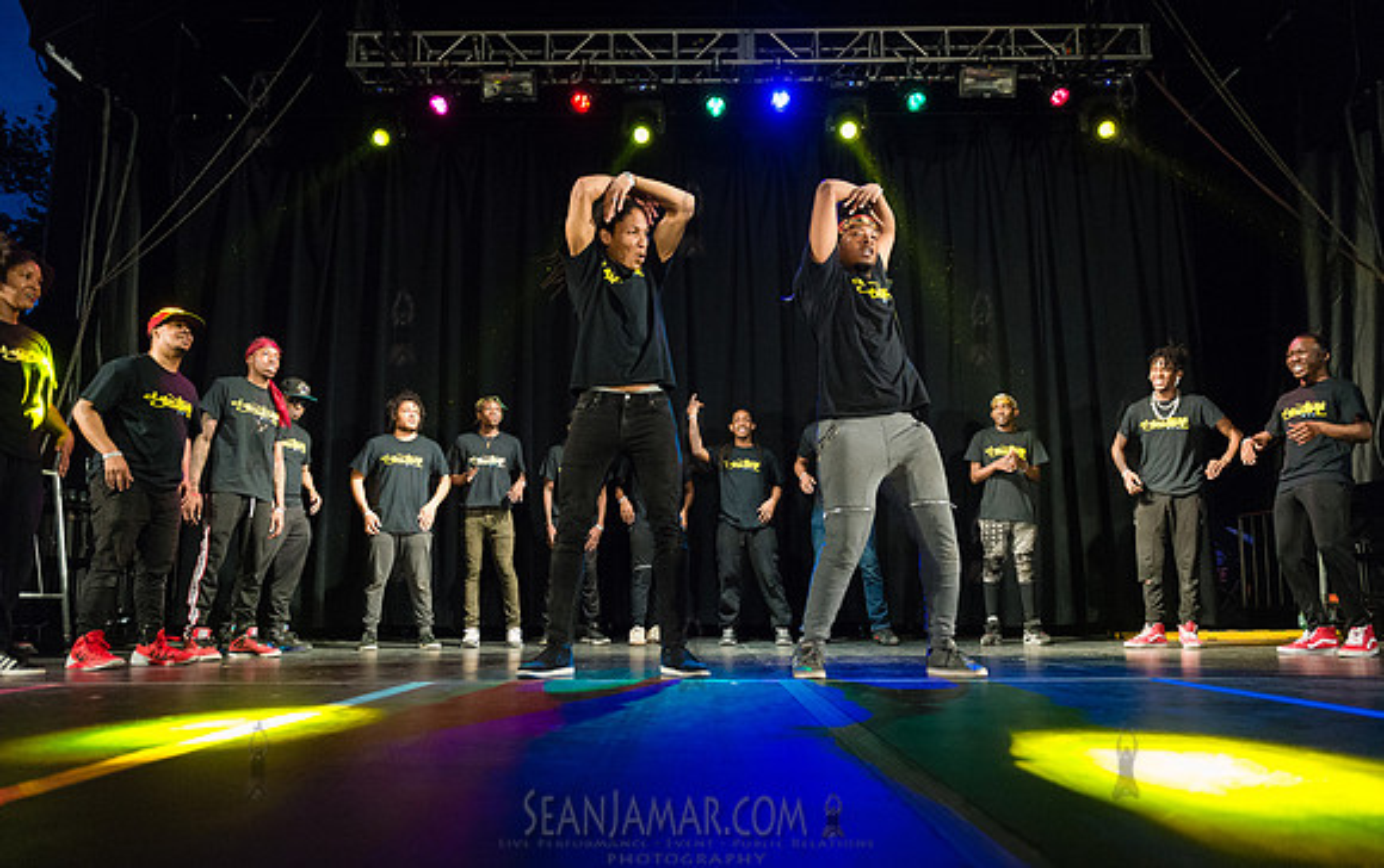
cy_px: 461
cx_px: 692
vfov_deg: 49.0
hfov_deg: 72.1
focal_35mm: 25
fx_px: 951
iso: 4000
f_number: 2.8
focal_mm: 24
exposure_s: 1/1000
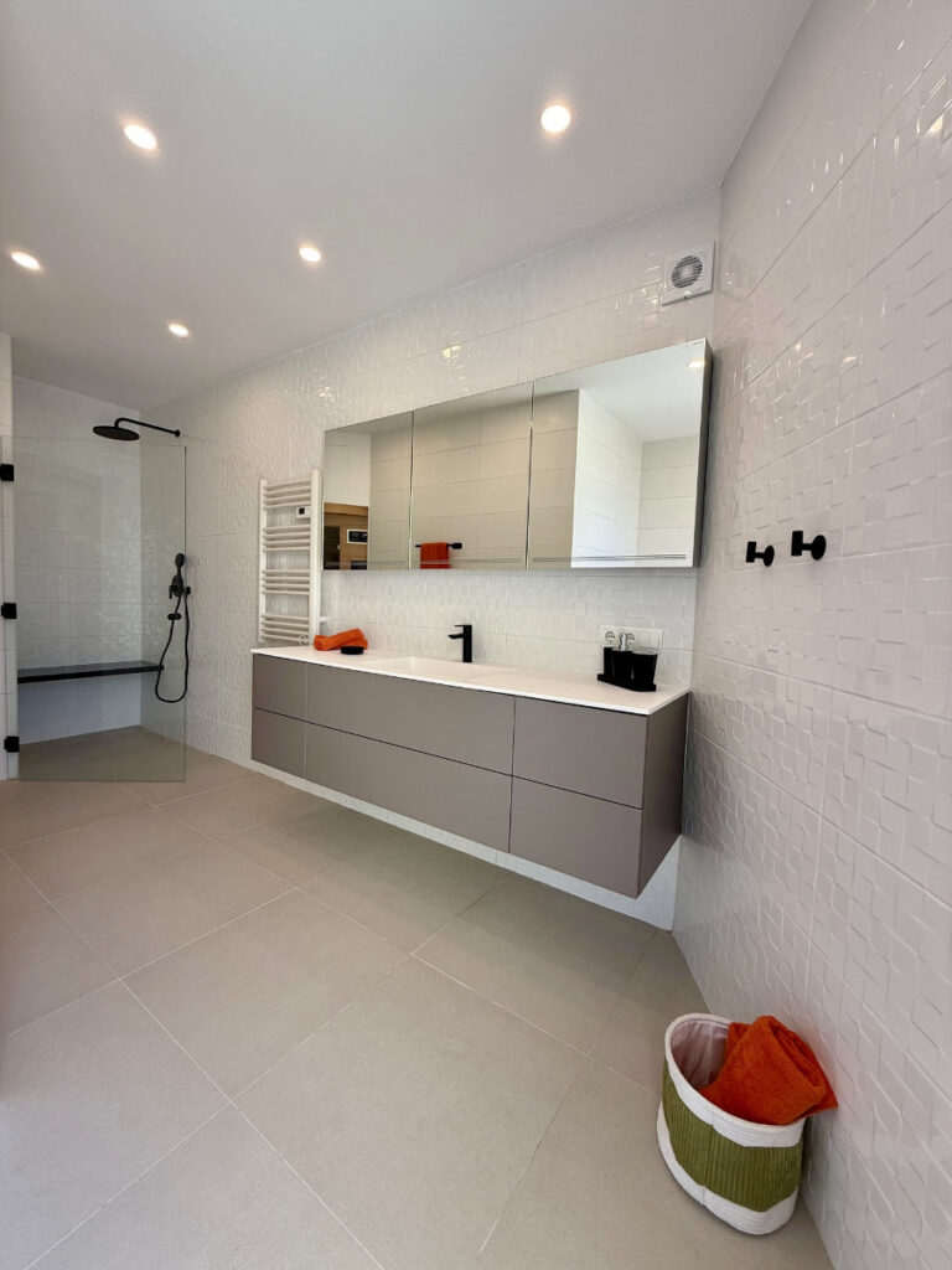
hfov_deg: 85.7
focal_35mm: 14
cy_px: 635
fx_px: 513
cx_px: 476
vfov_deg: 102.1
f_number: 2.2
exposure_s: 1/99
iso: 40
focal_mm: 2.2
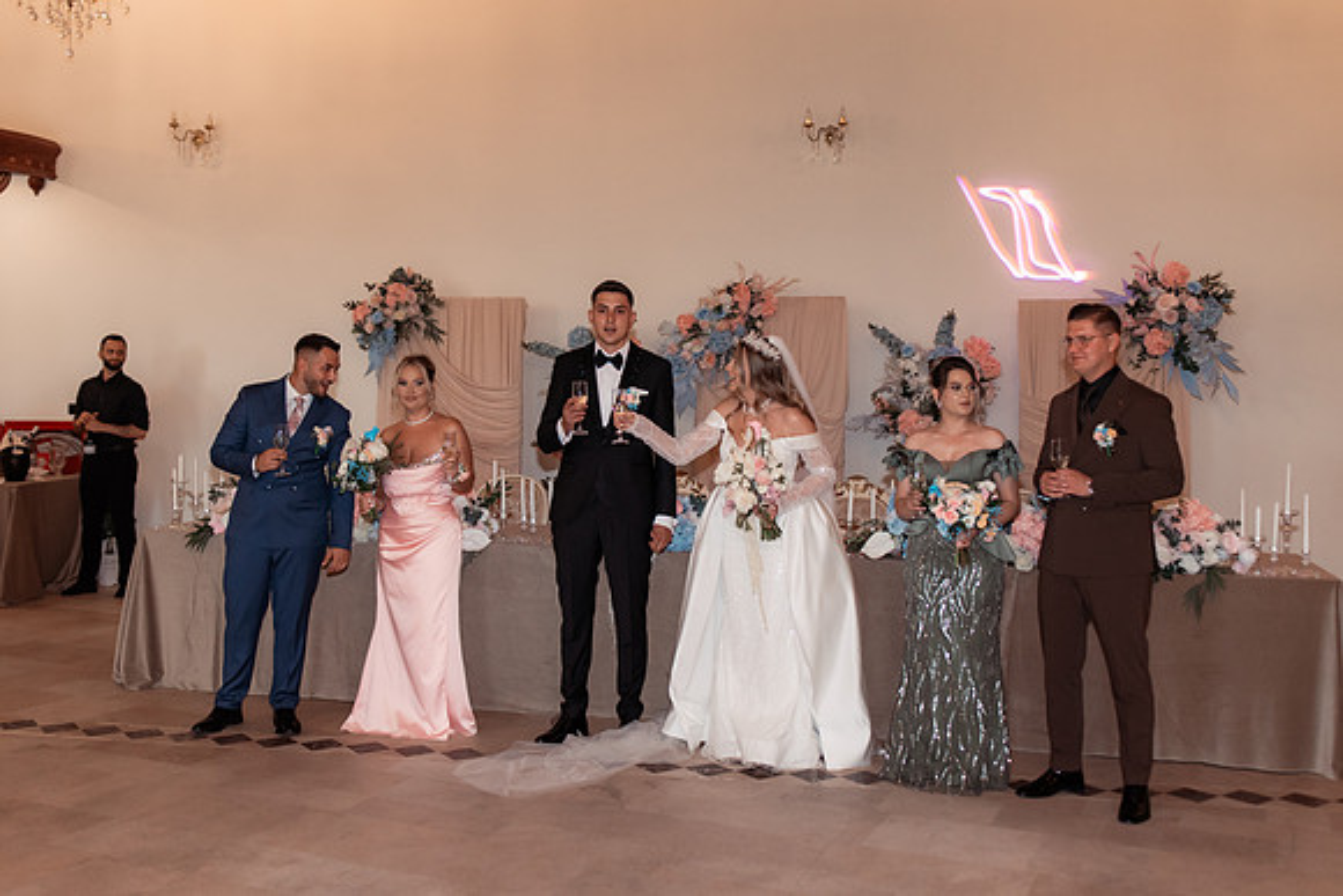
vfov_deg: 35.8
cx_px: 638
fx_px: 1388
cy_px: 423
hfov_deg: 51.6
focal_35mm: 37
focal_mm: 35
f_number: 2.8
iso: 1250
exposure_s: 1/250
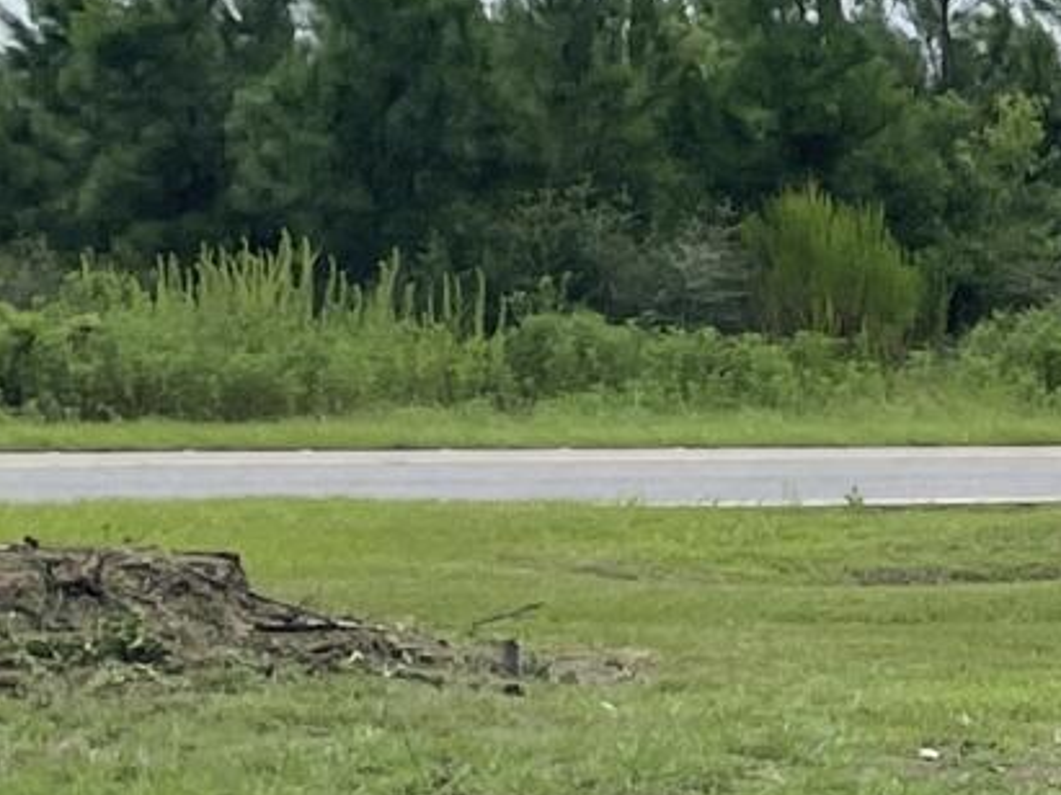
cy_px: -88
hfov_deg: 9.4
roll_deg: -0.3
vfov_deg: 7.8
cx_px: 2424
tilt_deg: +3.5
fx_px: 5822
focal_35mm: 190
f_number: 1.6
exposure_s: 1/4132
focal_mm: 4.2
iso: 32
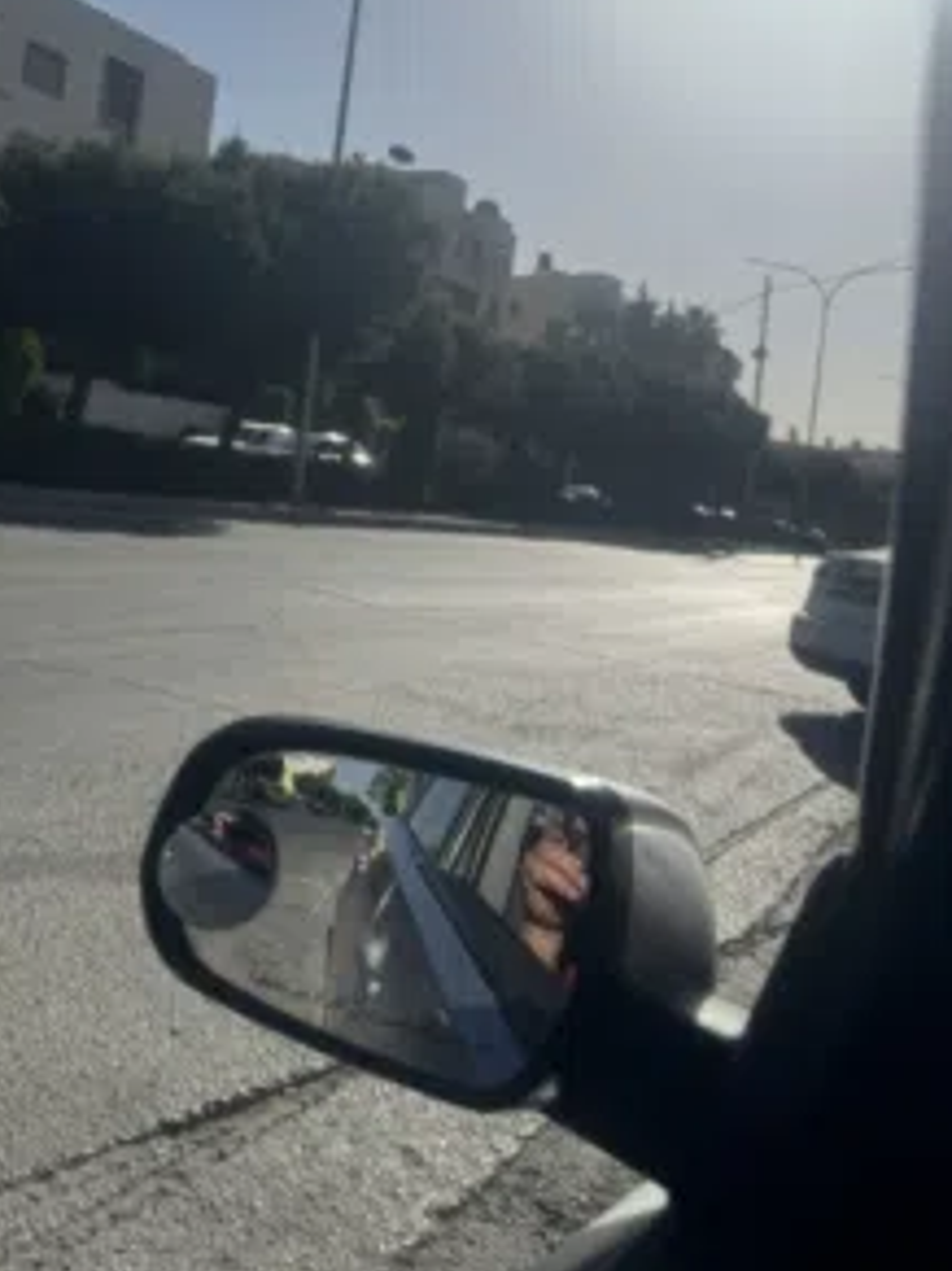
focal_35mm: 33
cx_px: 328
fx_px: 1211
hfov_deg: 42.4
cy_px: 415
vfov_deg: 54.2
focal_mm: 6.76
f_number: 1.78
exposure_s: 1/12346
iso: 64
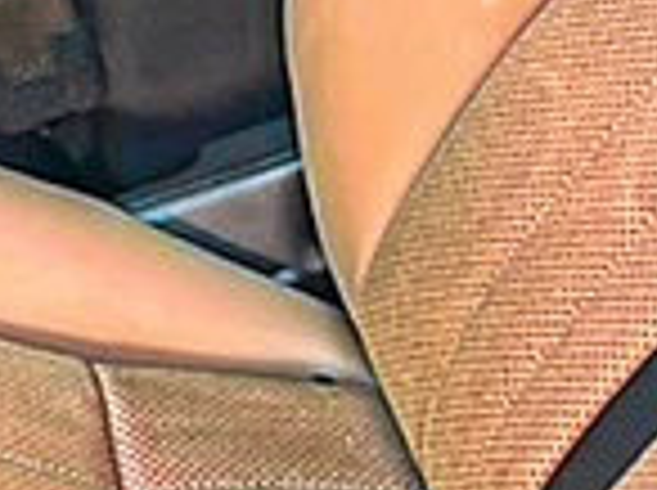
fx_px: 2274
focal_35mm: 120
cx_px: -284
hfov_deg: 15.4
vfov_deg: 11.7
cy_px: -276
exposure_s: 1/215
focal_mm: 6.86
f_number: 1.78
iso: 125
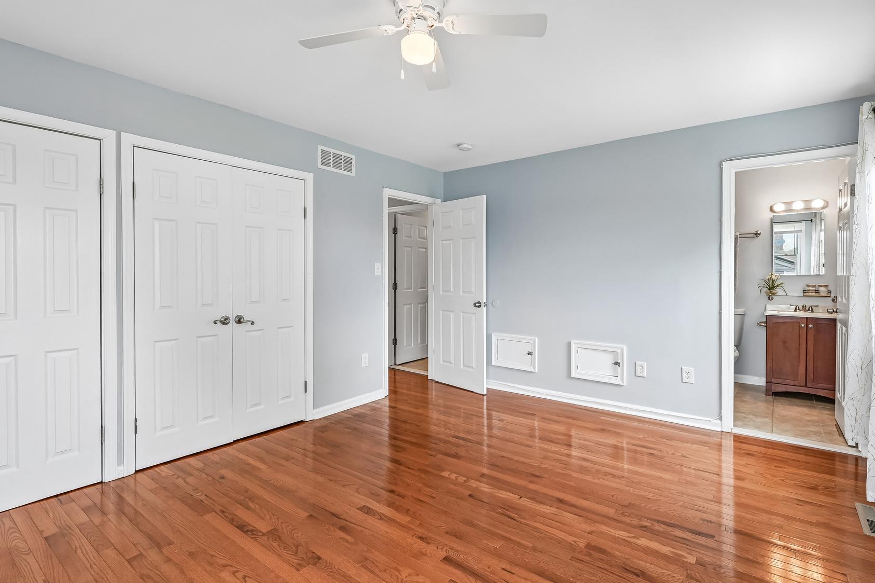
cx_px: 440
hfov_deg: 93.3
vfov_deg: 70.3
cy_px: 273
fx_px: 413
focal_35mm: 17
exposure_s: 1/15
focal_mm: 14
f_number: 8
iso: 220
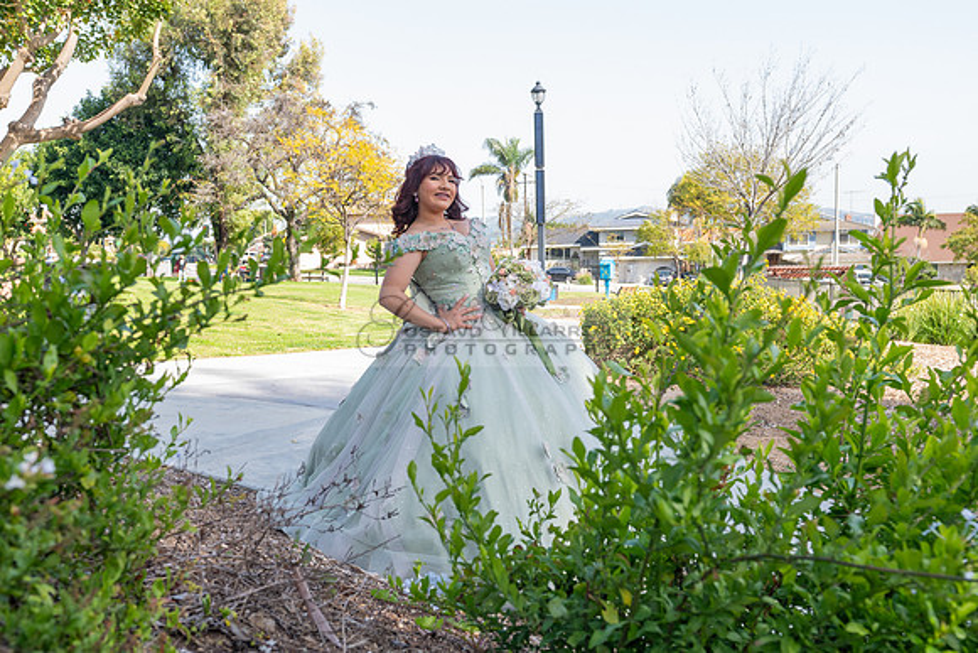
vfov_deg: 32.1
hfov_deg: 46.6
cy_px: 375
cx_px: 429
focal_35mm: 42
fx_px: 1132
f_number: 5
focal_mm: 31
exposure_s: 1/200
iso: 200
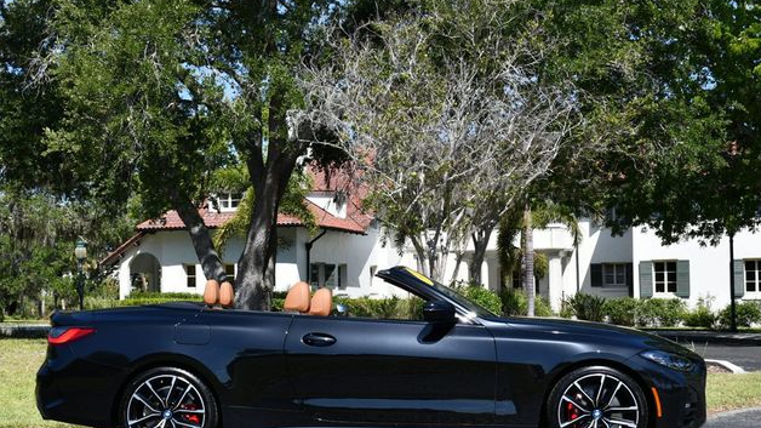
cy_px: 245
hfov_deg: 33.8
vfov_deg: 19.4
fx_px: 1251
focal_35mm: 62
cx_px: 378
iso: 110
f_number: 8
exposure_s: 1/250
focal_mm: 29
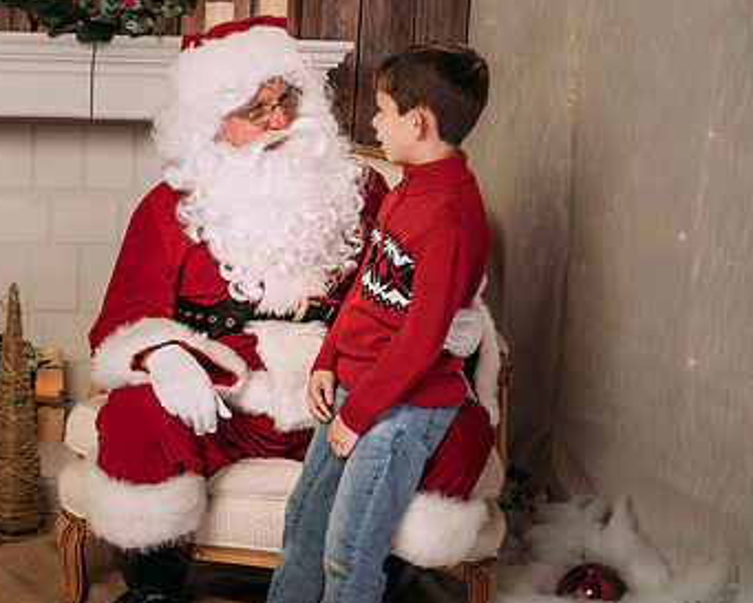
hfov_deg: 29.0
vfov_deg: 24.2
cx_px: 93
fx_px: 1404
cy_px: 312
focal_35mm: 63
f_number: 6.3
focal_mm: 35
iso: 100
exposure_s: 1/100
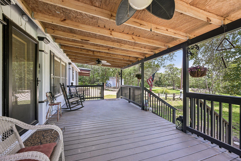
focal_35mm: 14
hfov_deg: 104.3
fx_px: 94
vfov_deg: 81.2
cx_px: 120
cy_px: 80
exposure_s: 1/45
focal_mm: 14
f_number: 6.7
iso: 100
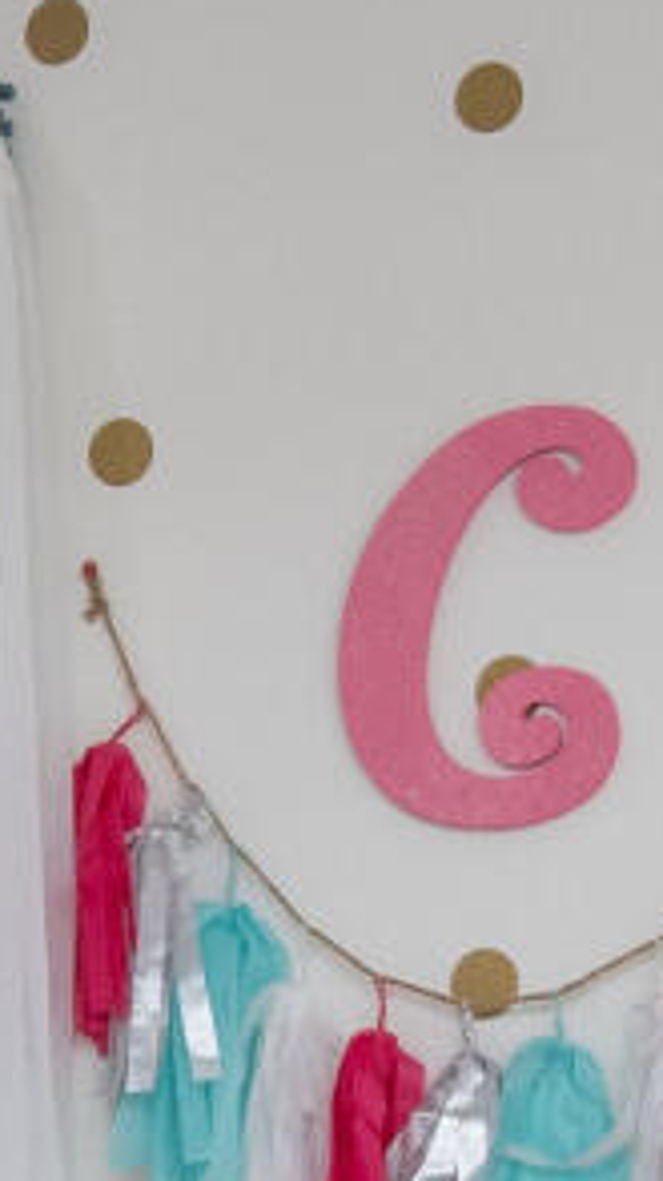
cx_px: -358
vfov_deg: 12.3
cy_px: 1390
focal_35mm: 171
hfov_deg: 7.0
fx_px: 5354
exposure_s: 1/60
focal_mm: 16
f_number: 10
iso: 500
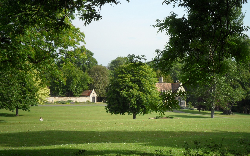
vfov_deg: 10.5
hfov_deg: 16.7
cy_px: 85
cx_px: 126
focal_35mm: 125
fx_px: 852
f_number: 5.4
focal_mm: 21
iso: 100
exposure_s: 1/250
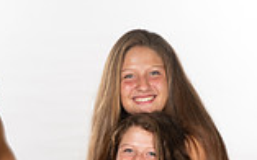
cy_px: 359
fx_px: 1022
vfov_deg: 8.4
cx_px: 80
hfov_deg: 14.3
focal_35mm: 146
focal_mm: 50
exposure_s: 1/320
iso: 800
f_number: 7.1
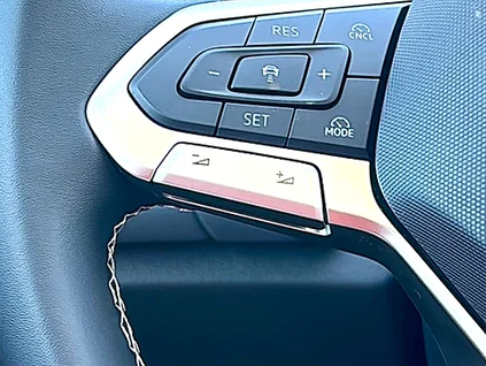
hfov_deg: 24.1
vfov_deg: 18.1
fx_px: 1138
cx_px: 231
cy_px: 72
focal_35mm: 81
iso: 50
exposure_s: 1/79
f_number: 1.78
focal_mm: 6.86
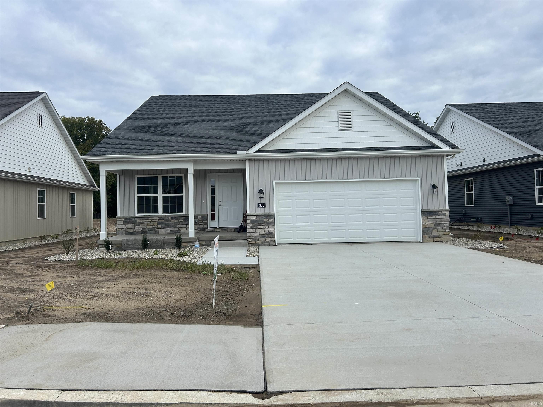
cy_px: 204
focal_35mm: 26
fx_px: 408
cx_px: 272
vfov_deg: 53.1
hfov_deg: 67.3
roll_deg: +1.2
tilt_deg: +1.6
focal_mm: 5.7
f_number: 1.5
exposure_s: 1/1751
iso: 50
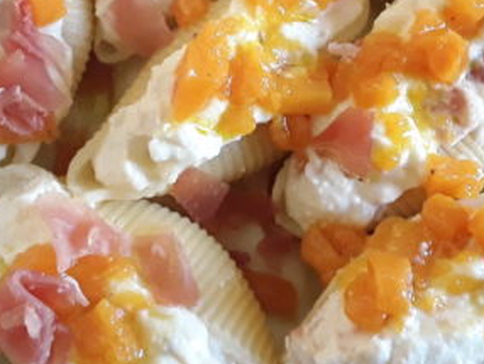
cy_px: 47
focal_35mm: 66
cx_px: 296
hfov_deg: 29.3
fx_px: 924
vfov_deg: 21.8
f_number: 1.9
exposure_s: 1/33
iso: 160
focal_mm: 2.91
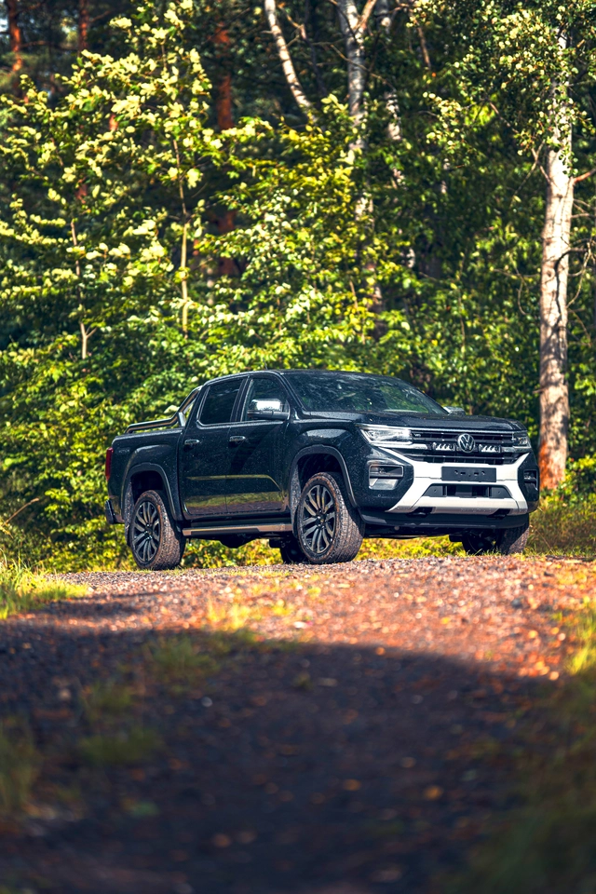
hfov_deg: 13.0
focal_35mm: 105
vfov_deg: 19.5
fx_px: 2607
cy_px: 447
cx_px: 298
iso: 100
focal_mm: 105
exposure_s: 1/1600
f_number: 1.4
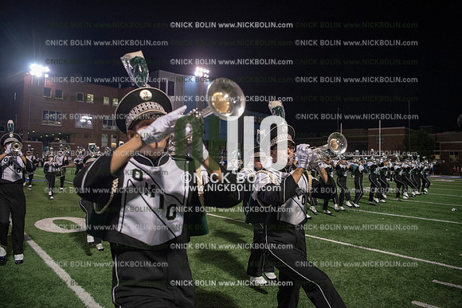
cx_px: 231
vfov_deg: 53.2
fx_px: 308
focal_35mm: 24
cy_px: 154
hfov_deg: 73.7
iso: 3200
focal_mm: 24
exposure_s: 1/500
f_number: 3.2
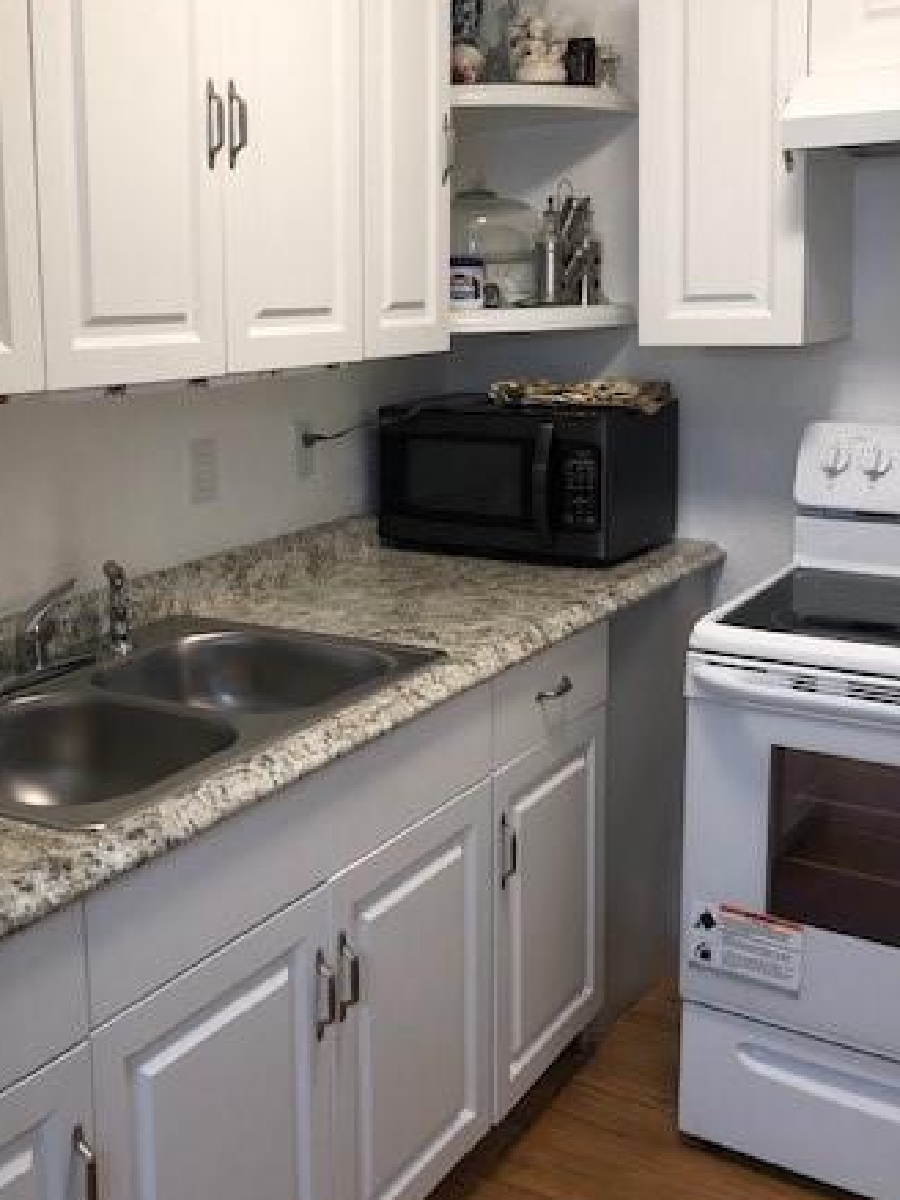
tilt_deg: -9.1
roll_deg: +1.6
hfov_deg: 34.5
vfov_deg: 45.6
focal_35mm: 41
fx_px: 1421
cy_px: 494
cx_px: 244
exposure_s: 1/30
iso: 32
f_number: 1.8
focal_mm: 3.99
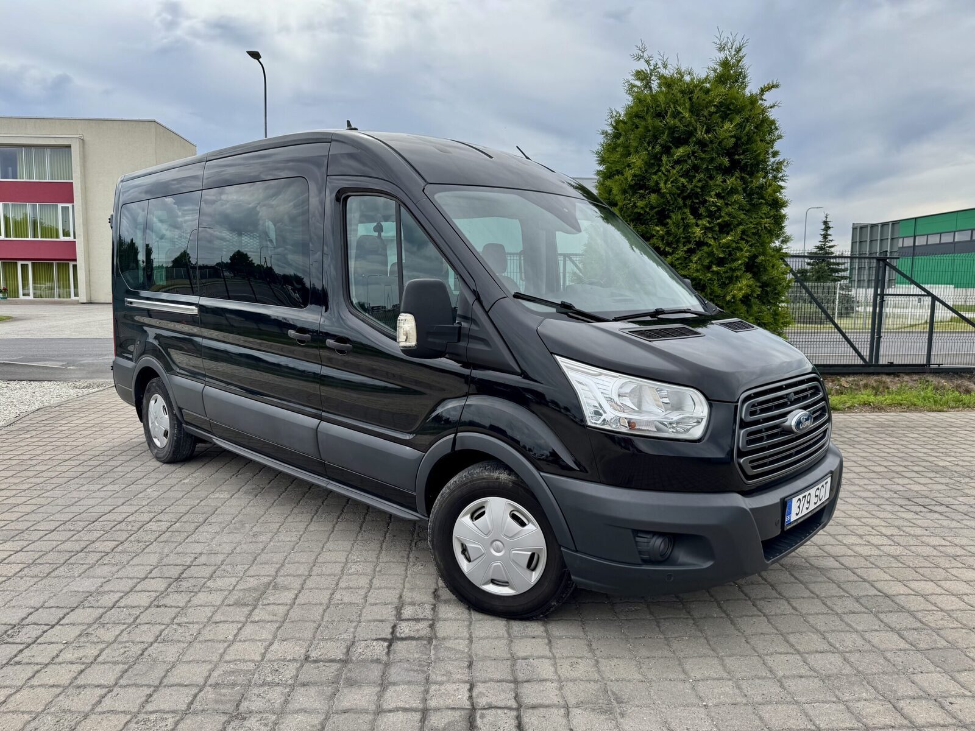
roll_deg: -0.2
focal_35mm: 24
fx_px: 676
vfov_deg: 56.8
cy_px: 366
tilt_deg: -6.2
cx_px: 488
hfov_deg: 71.6
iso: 80
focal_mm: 6.76
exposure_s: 1/2506
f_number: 1.78
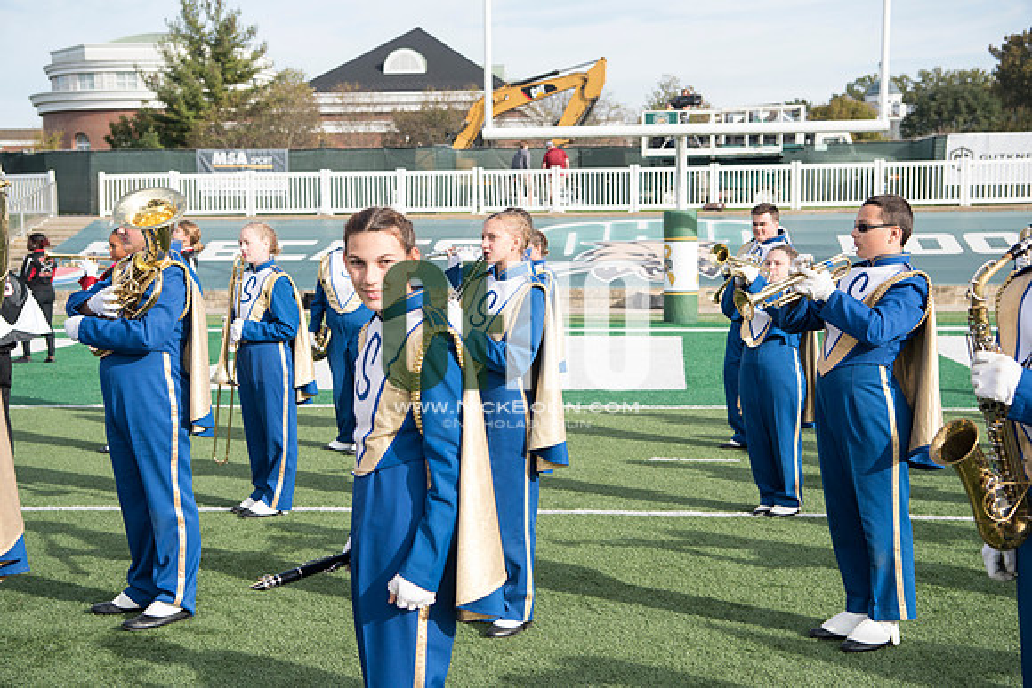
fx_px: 1434
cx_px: 516
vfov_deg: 27.0
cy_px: 344
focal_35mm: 50
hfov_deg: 39.6
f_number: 5
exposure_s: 1/800
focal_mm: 50
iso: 250
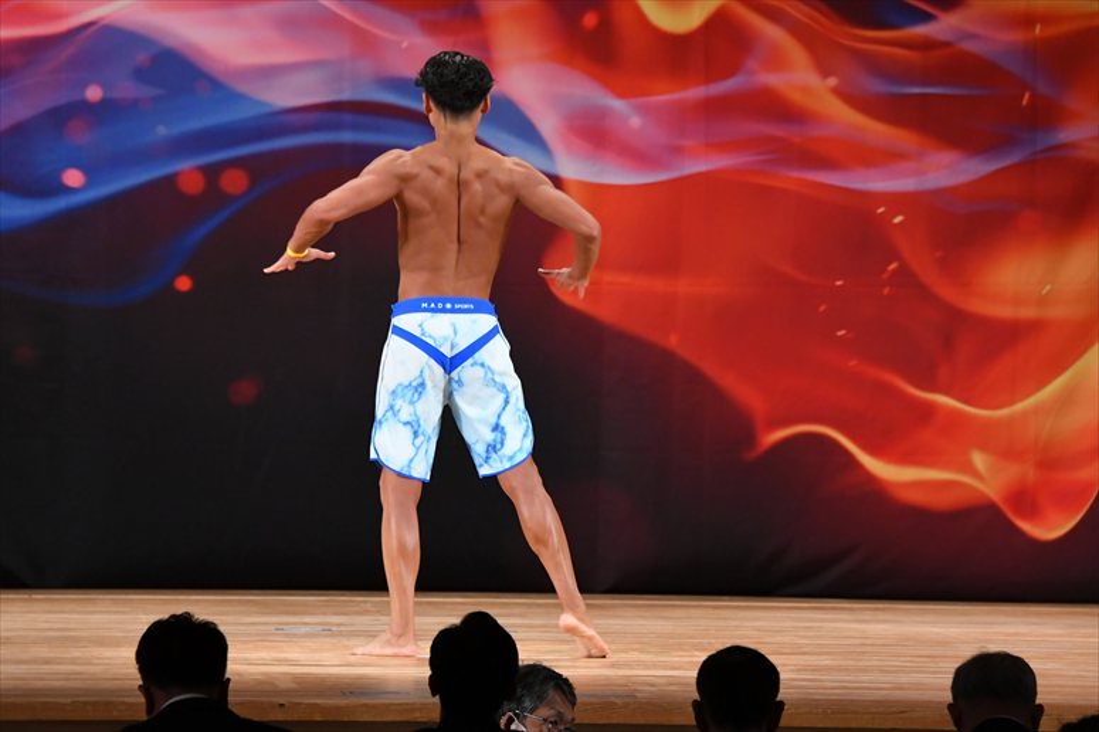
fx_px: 6621
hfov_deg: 9.5
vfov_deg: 6.3
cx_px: 550
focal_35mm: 217
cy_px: 366
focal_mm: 145
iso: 3200
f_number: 5.6
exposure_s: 1/400
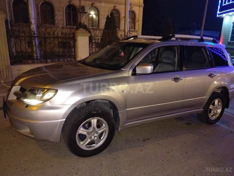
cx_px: 117
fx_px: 176
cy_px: 88
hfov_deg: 67.3
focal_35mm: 26
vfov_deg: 53.1
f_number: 2.2
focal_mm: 3.81
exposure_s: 1/13
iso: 2000
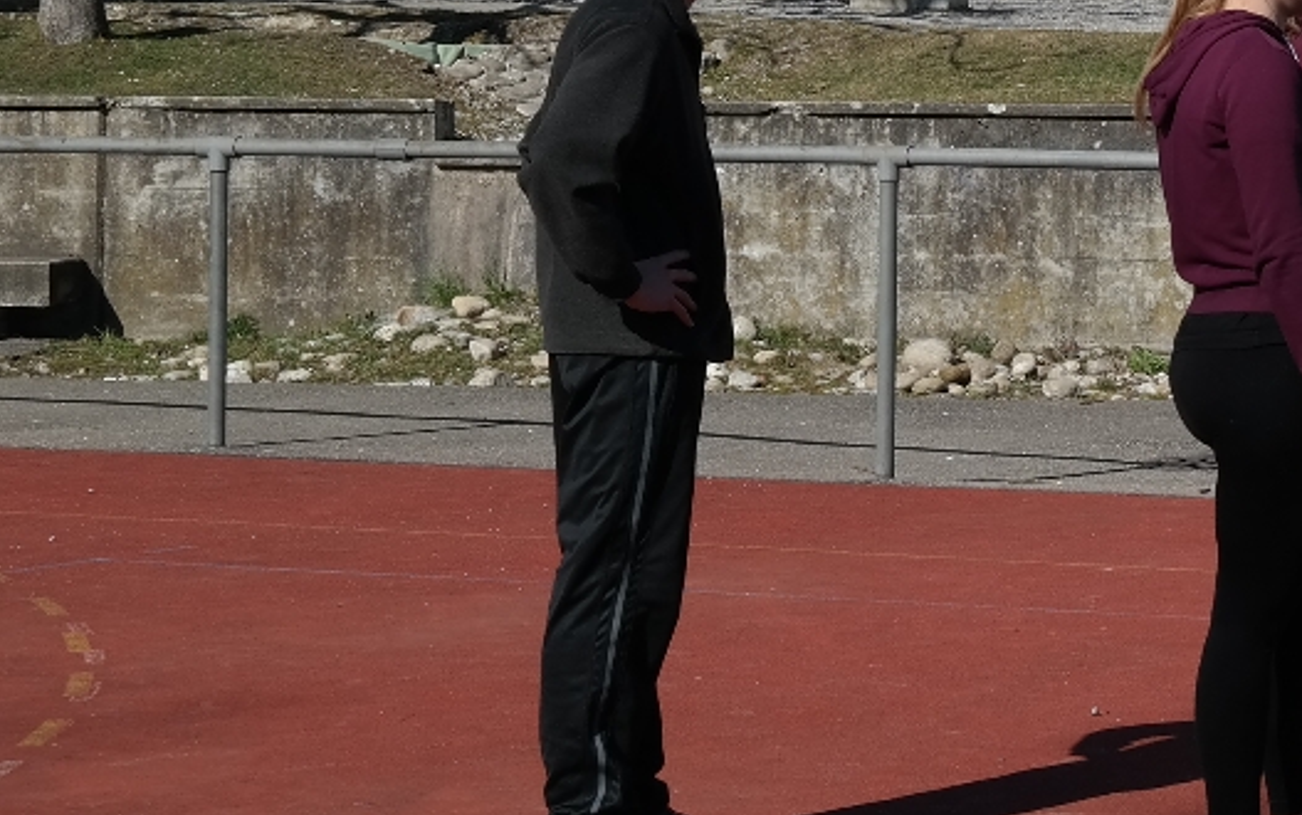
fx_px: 4828
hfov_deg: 14.7
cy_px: -12
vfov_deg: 9.6
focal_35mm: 136
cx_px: 1685
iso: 100
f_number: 7.1
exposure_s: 1/400
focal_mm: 29
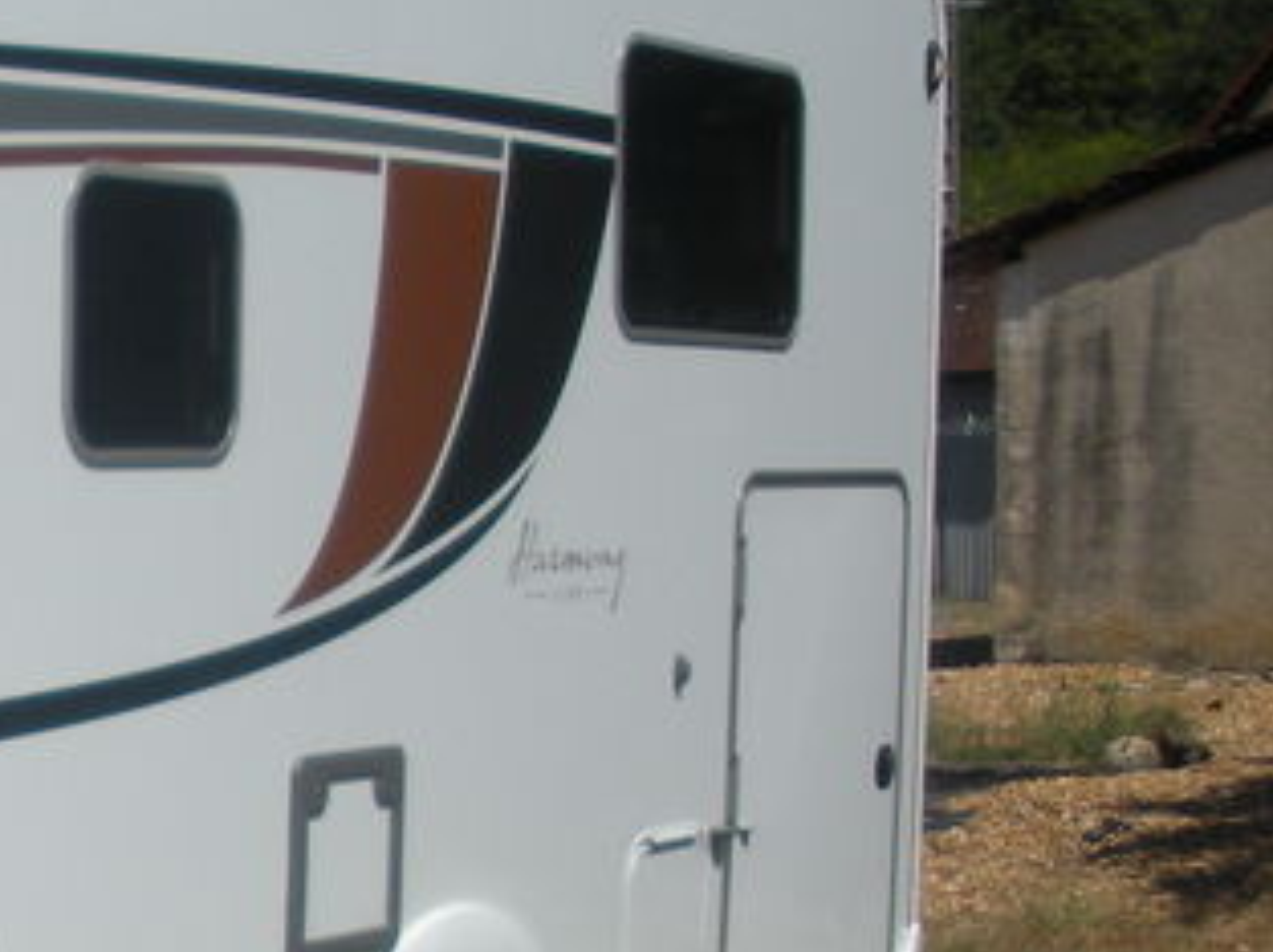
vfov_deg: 13.1
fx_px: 4114
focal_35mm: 112
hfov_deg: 16.1
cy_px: 757
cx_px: -655
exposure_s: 1/1225
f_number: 3.5
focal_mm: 6.3
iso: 64
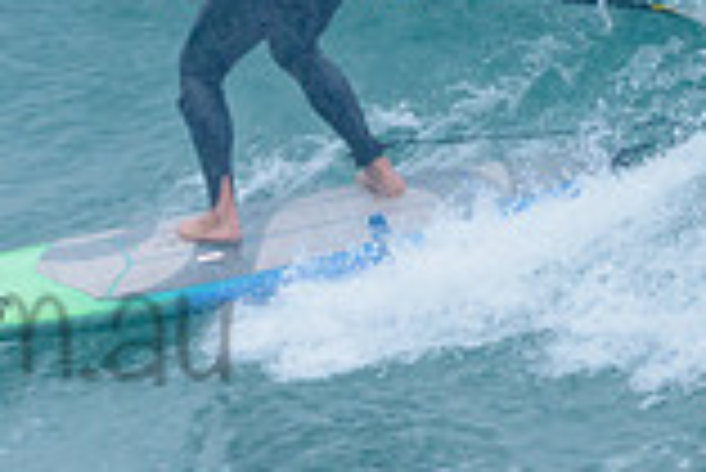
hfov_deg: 0.9
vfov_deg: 0.6
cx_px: -18
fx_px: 44341
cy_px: 196
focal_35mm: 2259
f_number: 5.6
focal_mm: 500
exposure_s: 1/1000
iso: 1600
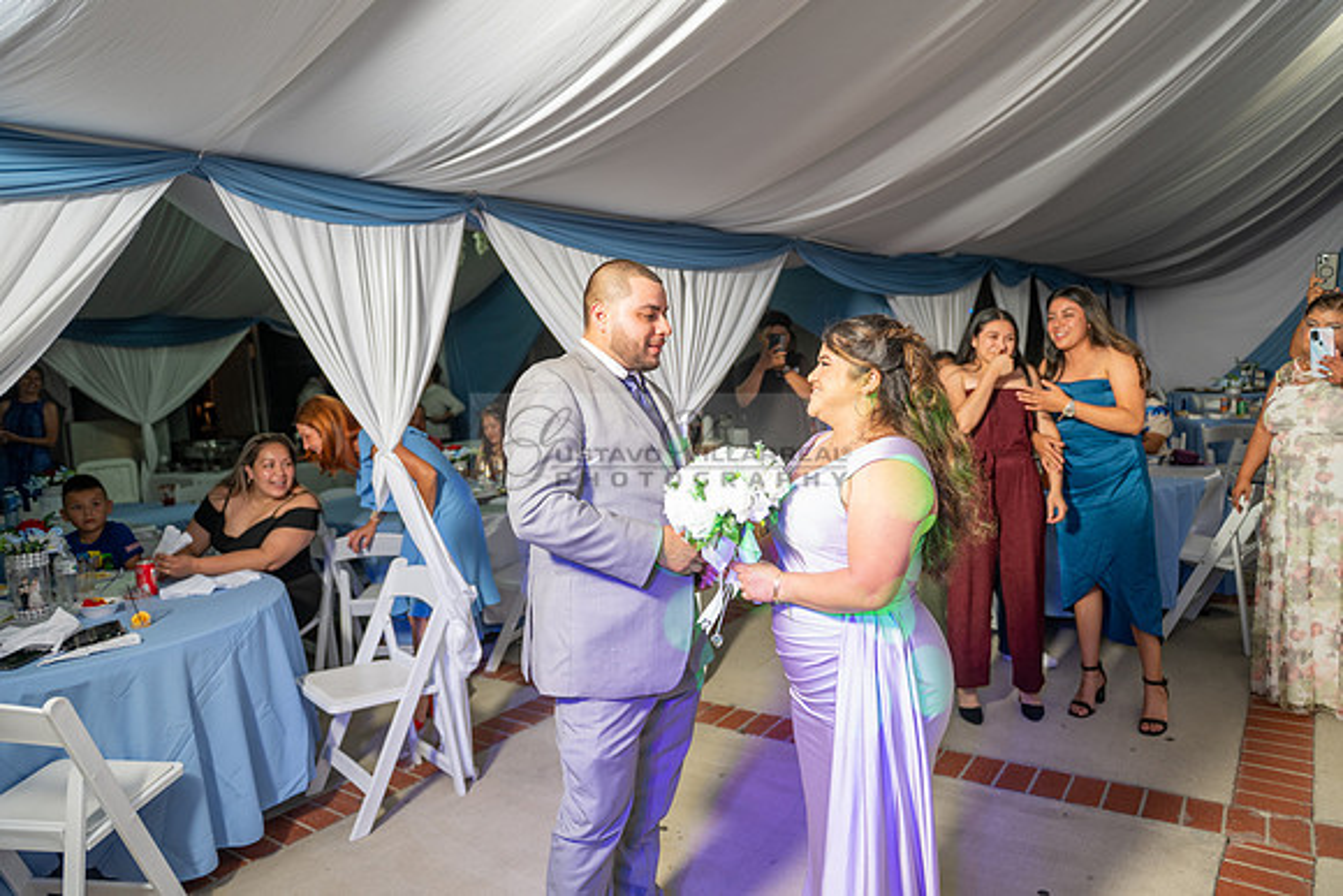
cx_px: 672
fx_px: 896
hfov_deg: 73.7
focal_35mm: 24
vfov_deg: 53.2
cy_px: 448
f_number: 2.8
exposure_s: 1/125
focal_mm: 24
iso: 250
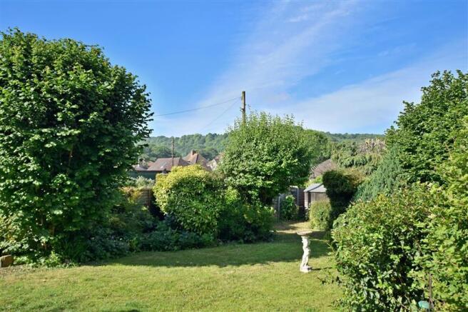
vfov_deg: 43.6
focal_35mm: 30
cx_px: 234
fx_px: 390
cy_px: 156
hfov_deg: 61.9
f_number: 6.3
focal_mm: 20
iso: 200
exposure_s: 1/800
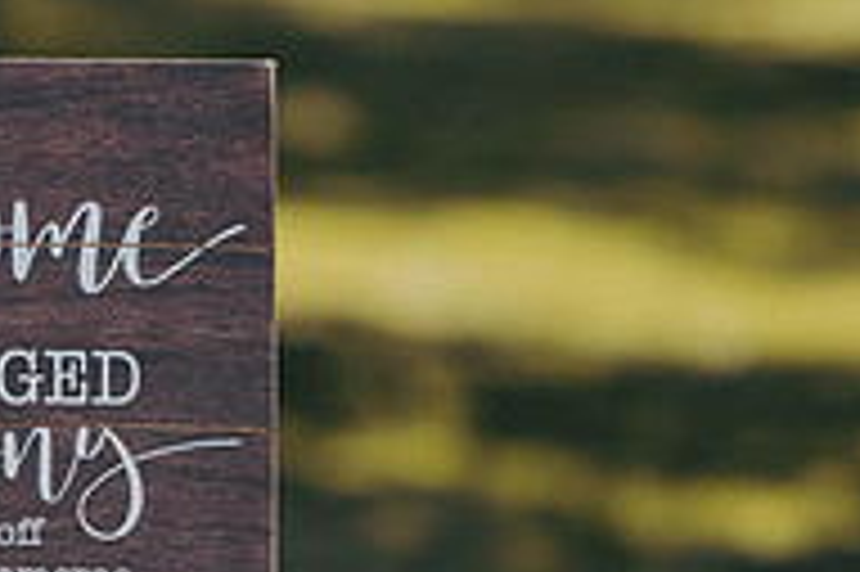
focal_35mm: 334
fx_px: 7972
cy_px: 579
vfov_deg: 4.1
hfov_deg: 6.1
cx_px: -86
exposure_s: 1/800
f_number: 2.8
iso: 125
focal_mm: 110
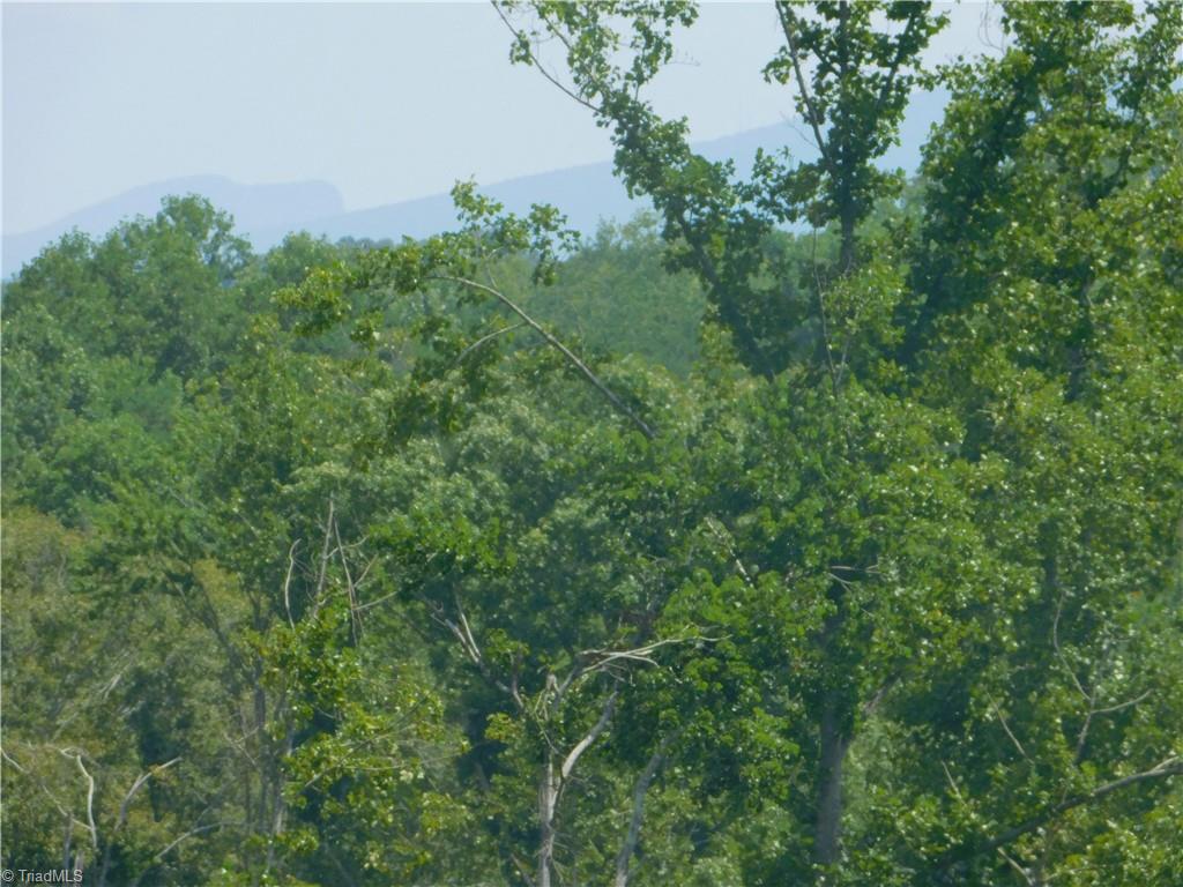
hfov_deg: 5.4
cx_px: 592
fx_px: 12611
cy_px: 444
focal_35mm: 369
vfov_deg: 4.0
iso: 125
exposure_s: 1/320
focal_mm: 65.4
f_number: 5.8
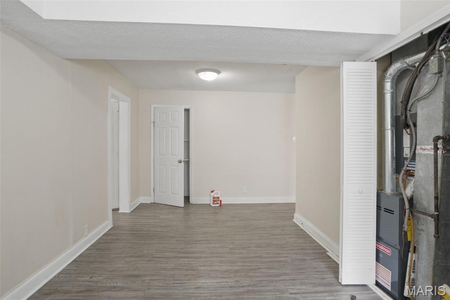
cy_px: 150
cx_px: 225
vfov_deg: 67.3
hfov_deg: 90.0
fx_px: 225
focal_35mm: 18
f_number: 8
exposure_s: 1/5
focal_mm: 18
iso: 320
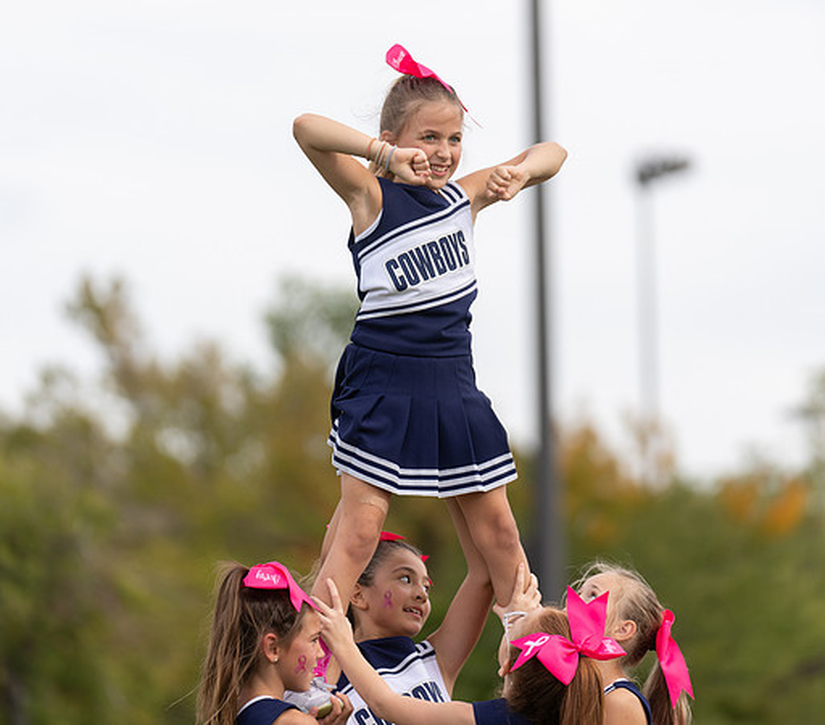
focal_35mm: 247
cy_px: 292
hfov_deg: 7.5
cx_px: 380
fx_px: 6281
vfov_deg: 6.6
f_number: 2.8
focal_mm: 174
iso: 160
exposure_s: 1/1250
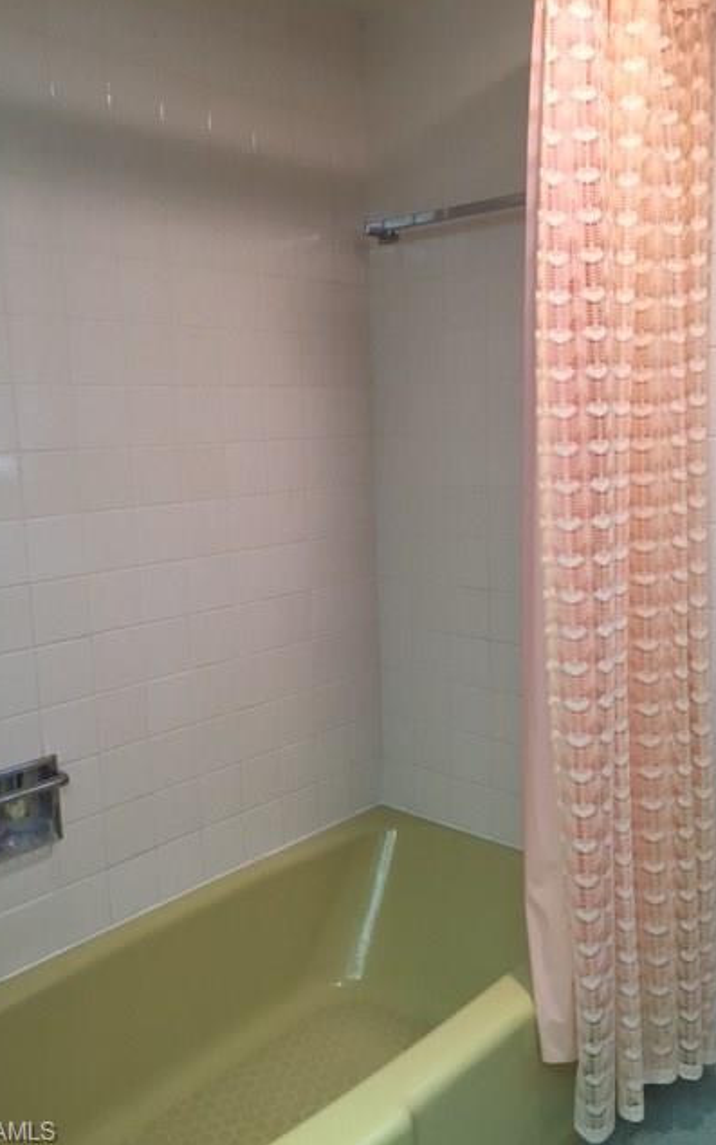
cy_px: 572
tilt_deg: -8.8
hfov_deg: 40.6
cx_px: 355
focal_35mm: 31
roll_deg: +1.3
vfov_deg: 61.2
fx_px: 968
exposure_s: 1/30
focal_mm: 4.15
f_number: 2.2
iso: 32
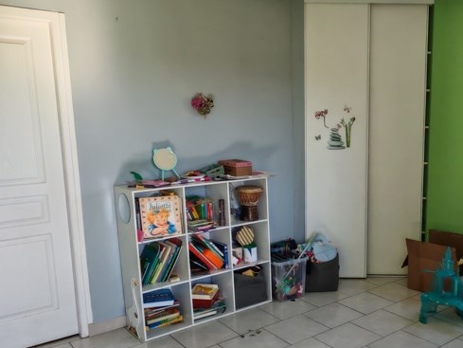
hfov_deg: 49.0
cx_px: 357
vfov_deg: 39.6
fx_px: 482
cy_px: 194
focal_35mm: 36
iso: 80
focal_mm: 1.96
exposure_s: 1/100
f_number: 2.2
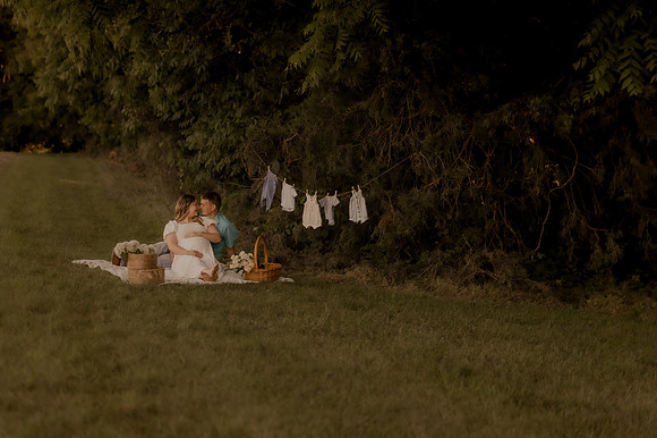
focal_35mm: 60
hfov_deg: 33.6
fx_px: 1088
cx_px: 288
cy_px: 230
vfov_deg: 22.7
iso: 200
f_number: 1.4
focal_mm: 50
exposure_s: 1/1000
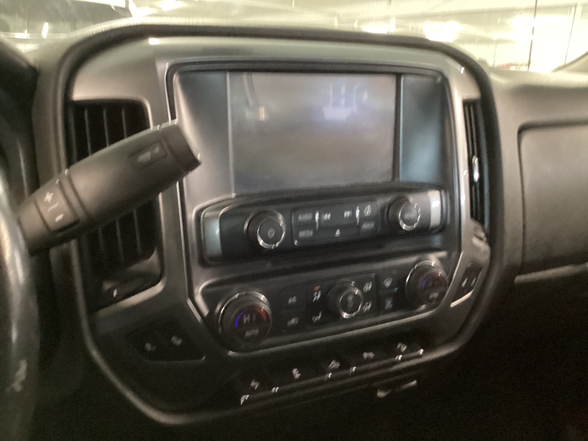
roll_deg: -4.0
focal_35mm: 31
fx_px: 527
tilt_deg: -17.0
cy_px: 220
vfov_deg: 45.4
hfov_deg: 58.4
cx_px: 294
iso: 800
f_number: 2.4
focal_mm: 3.3
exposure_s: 1/17
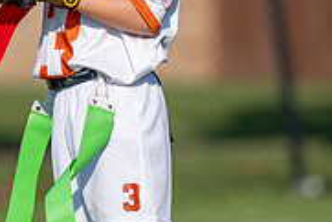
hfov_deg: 2.0
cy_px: -17
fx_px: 9331
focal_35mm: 1011
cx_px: 120
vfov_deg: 1.4
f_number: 2.8
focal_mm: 200
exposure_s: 1/4000
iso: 200
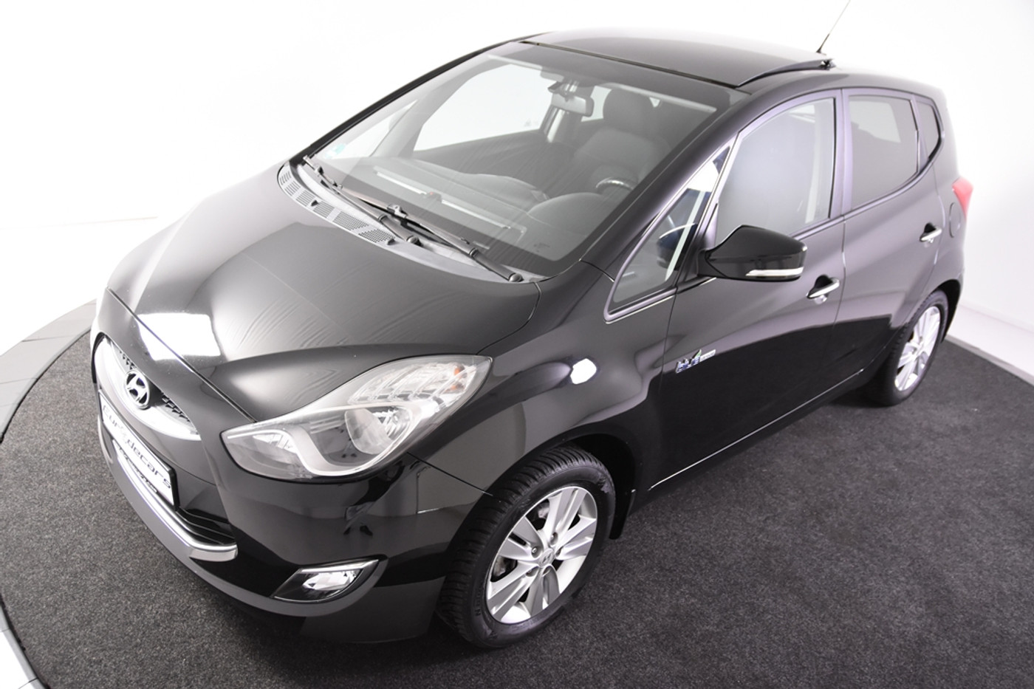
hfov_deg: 61.9
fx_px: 862
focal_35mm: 30
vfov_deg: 43.6
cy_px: 344
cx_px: 517
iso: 1600
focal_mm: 20
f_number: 3.2
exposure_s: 1/40
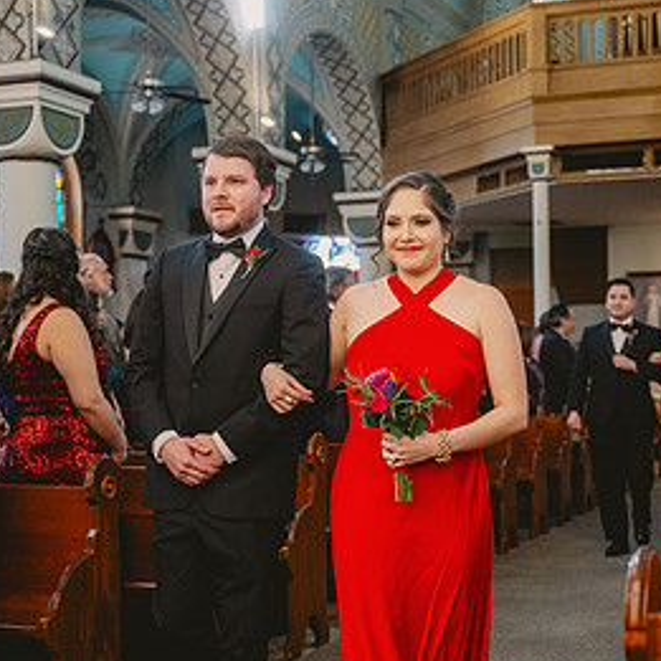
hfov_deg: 28.6
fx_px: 1296
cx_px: 346
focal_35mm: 60
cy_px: 370
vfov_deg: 28.6
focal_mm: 41
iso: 2000
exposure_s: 1/250
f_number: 2.8
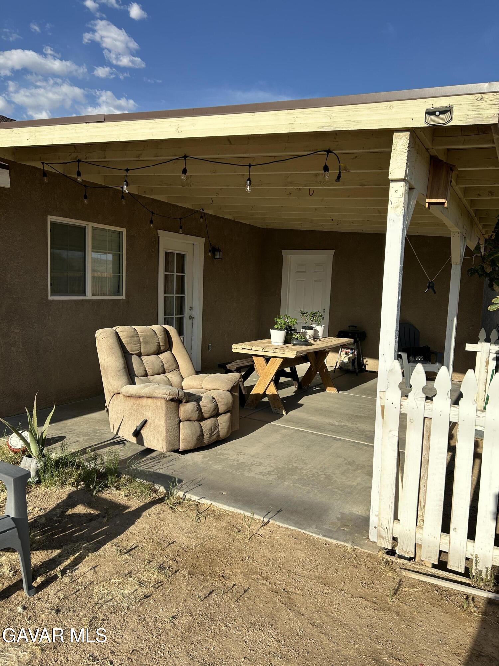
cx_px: 250
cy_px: 333
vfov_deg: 67.3
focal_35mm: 26
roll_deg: -2.7
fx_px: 500
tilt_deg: -6.6
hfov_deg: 53.1
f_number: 1.5
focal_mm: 5.7
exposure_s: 1/3968
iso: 50
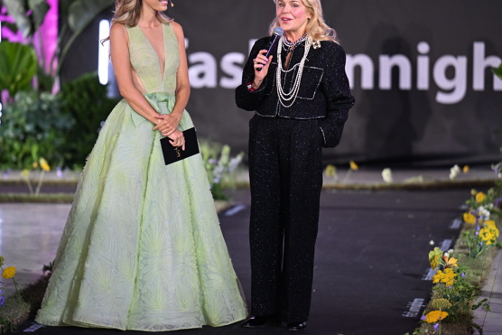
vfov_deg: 7.4
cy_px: 151
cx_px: 228
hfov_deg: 11.1
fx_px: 2594
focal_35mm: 186
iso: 2500
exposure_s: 1/160
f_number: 2.8
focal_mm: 150
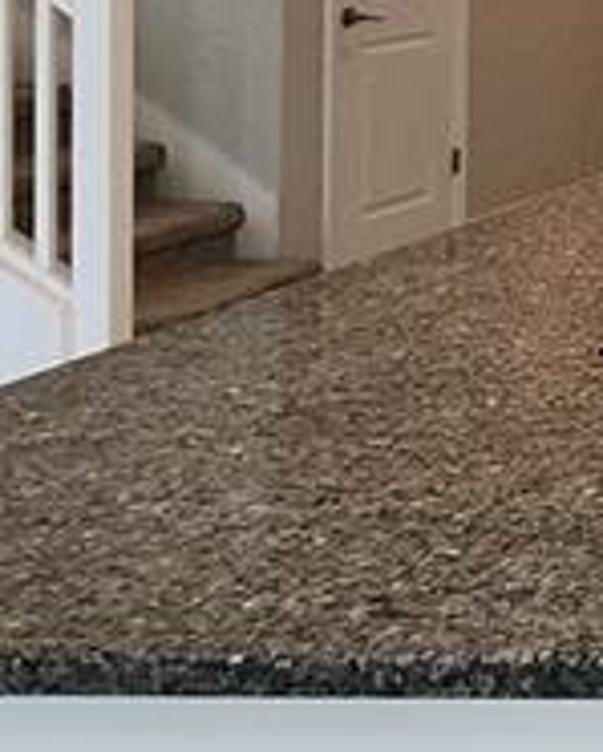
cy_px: -73
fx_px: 1828
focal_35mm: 82
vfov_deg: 22.0
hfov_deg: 12.7
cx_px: 1582
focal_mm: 1.74
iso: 160
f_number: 2.2
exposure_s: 1/60
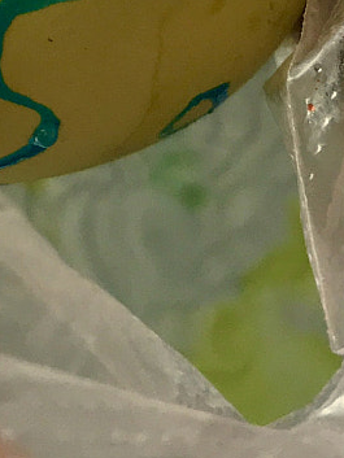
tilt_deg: -58.4
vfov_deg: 14.3
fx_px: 1682
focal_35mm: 127
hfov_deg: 11.5
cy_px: -261
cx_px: -66
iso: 40
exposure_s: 1/100
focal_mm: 3.99
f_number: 1.8
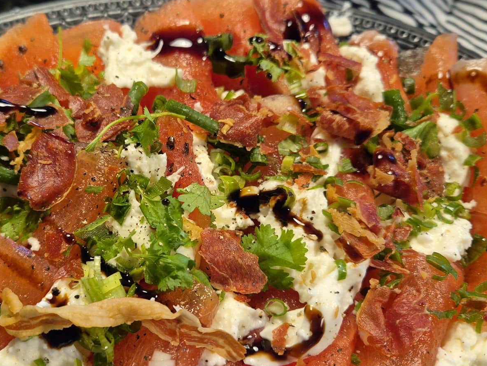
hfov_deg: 47.4
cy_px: 176
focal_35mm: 39
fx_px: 549
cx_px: 181
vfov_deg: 36.8
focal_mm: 5.4
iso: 200
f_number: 1.8
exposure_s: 1/50
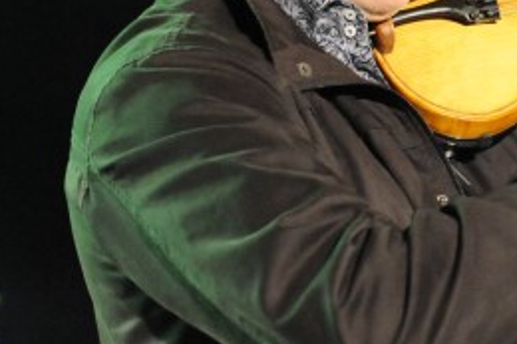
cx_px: 646
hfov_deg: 11.6
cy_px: 46
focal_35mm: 173
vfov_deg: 7.9
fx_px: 2483
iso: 6400
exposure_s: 1/100
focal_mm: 50
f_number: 2.5
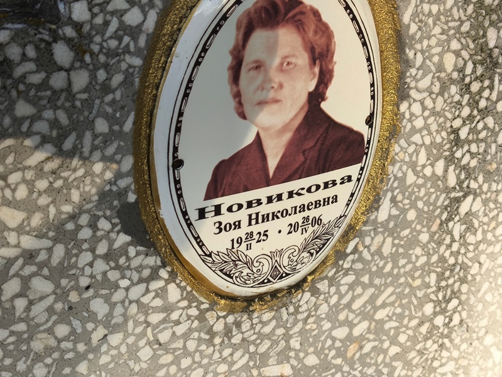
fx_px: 725
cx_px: 251
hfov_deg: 38.2
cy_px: 188
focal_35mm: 50
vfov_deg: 29.1
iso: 50
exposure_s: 1/222
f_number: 1.7
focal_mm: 4.71
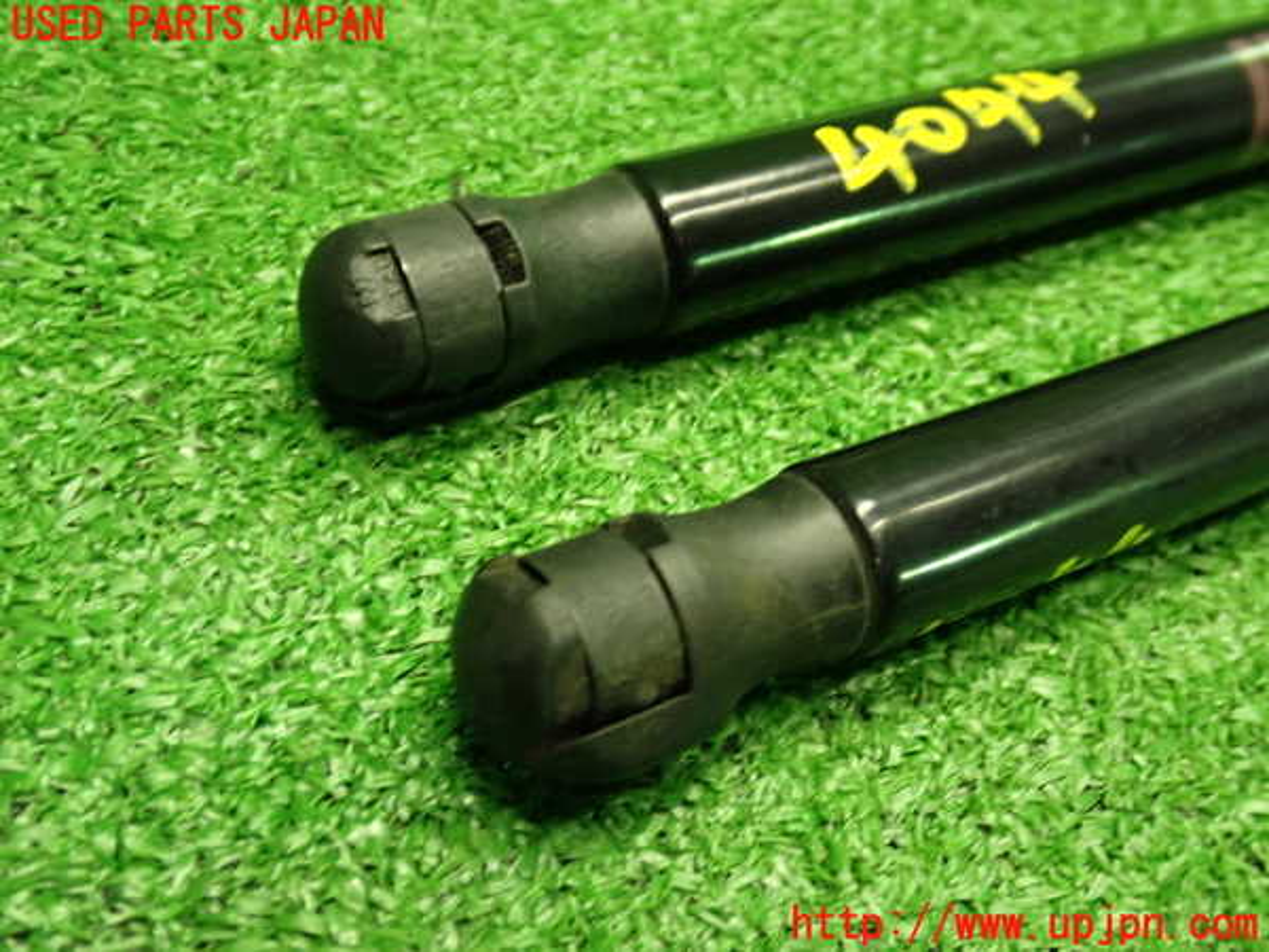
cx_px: 634
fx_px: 1393
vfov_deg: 37.7
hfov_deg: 49.0
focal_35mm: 38
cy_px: 476
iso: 400
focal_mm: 6.83
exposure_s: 1/40
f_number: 2.7
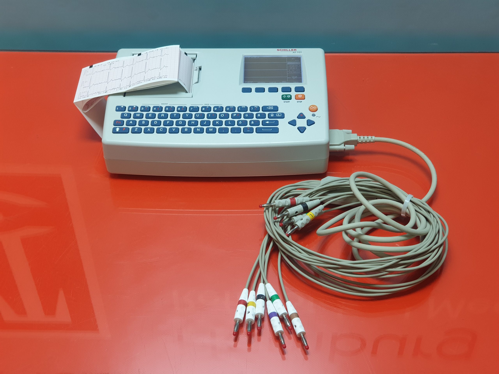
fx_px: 750
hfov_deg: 36.8
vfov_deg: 28.0
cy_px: 187
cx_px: 250
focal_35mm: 52
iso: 100
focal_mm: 6
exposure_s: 1/33
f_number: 2.4
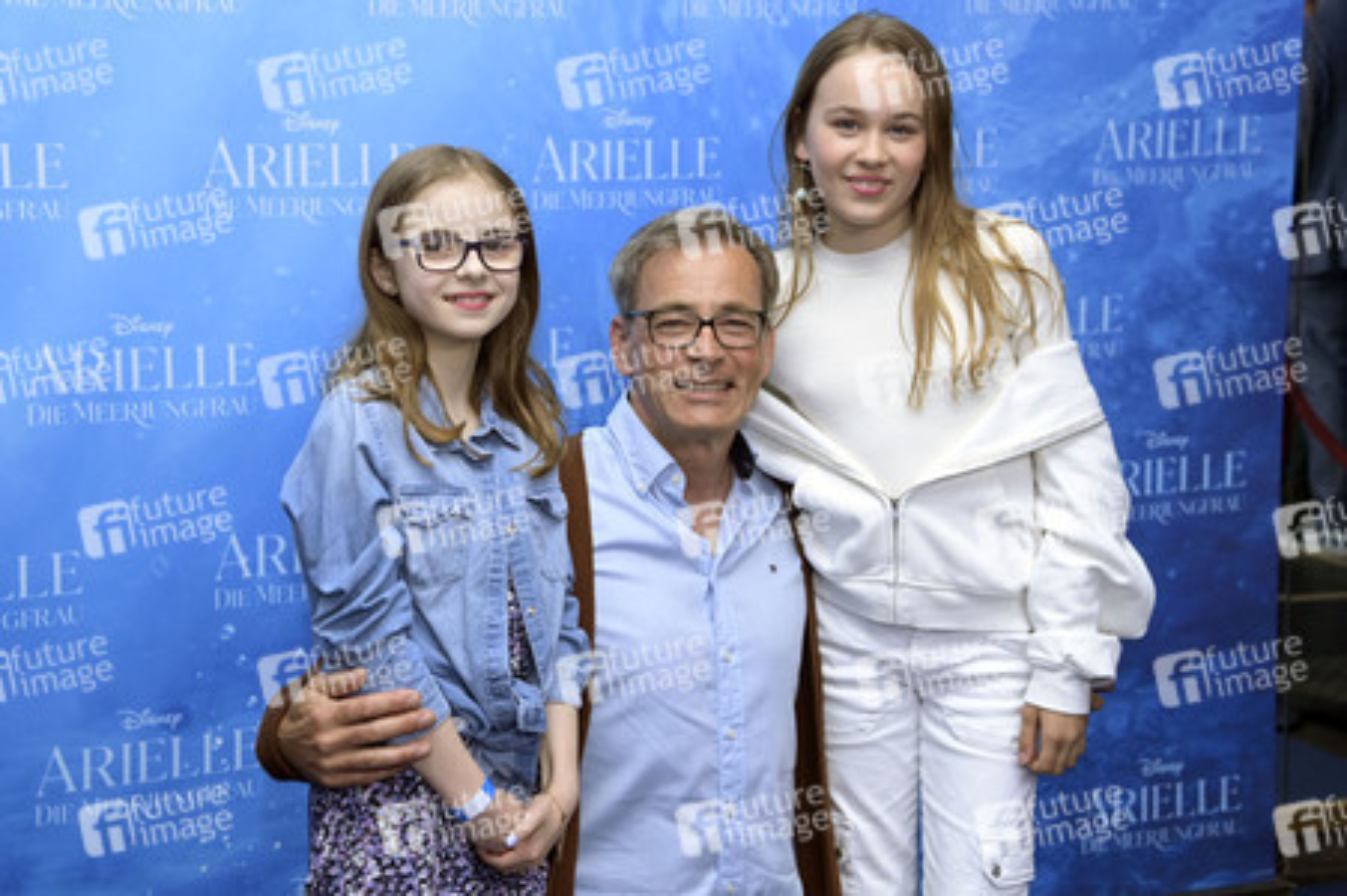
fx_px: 2692
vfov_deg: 18.9
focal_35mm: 72
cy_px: 448
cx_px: 674
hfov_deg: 28.1
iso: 2000
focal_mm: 72
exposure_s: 1/250
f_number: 5.6
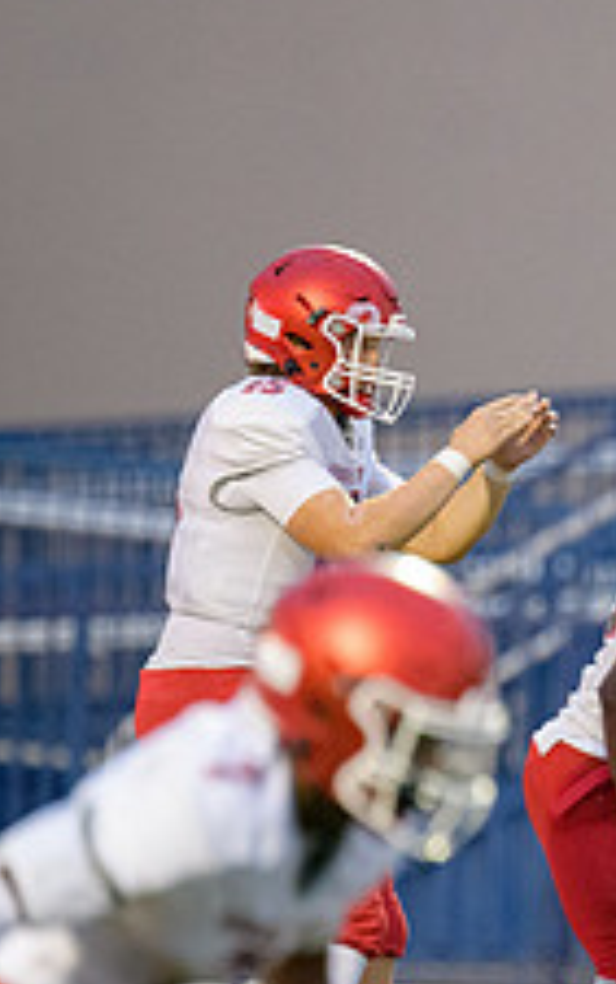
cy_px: 676
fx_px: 21099
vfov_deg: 2.7
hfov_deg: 1.7
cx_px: 882
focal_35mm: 787
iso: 5600
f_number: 2.8
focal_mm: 300
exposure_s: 1/800
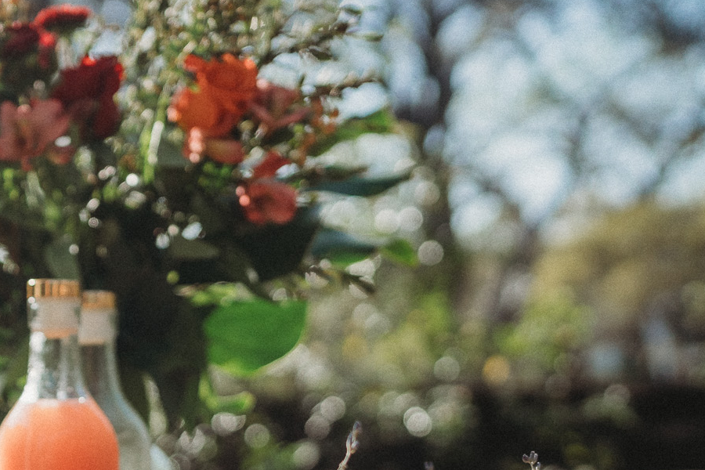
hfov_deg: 23.3
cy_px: 388
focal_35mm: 83
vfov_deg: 16.3
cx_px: -24
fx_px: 1625
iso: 320
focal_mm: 35
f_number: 2.5
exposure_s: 1/3200
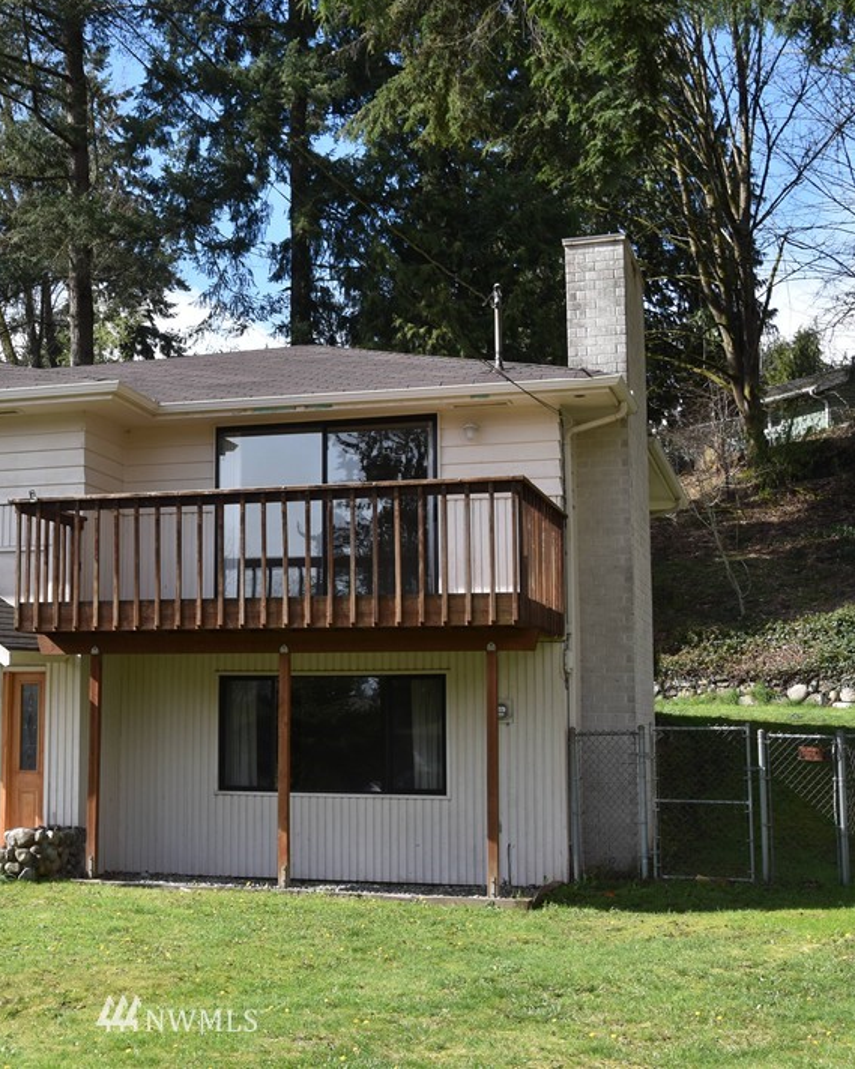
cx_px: 180
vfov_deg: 34.9
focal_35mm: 54
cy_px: 527
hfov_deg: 27.7
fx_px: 1700
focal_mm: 25
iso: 200
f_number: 8
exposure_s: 1/250
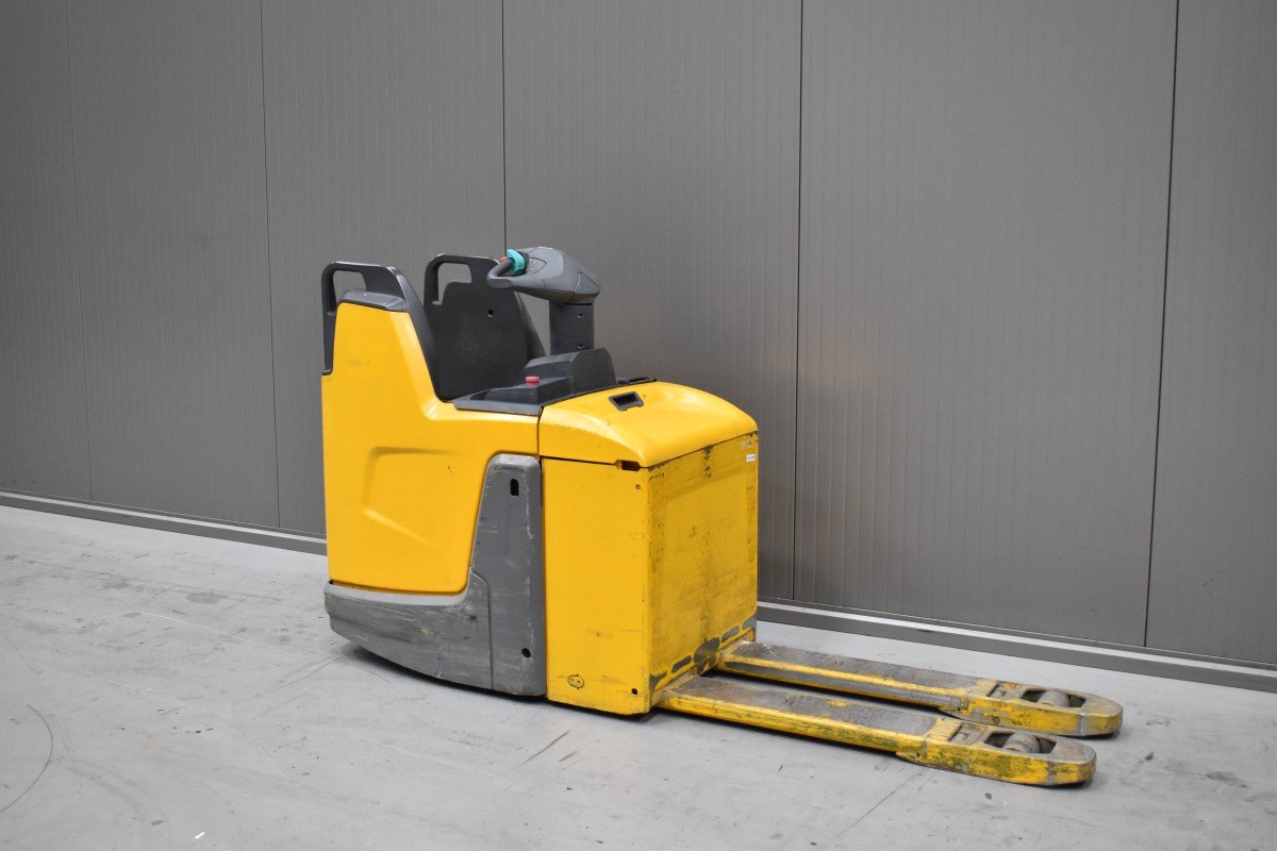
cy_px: 426
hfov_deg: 51.3
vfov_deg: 35.5
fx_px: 1330
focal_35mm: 38
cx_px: 638
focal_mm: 25
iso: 1600
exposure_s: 1/80
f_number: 5
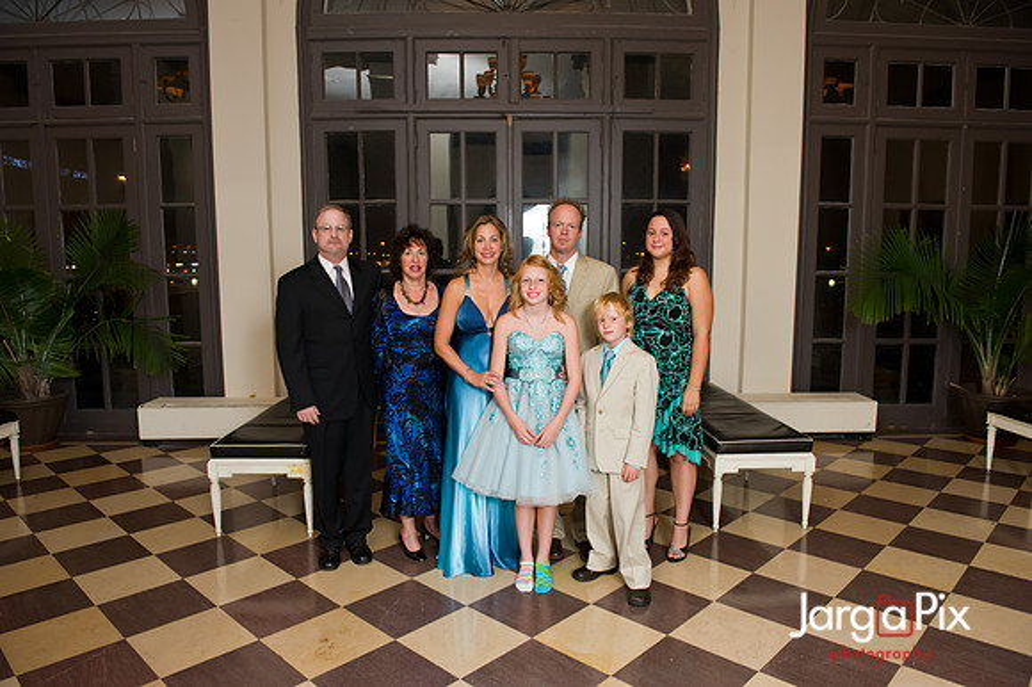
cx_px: 516
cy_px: 344
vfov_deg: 53.1
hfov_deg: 73.8
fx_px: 688
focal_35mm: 24
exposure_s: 1/125
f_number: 5.6
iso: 1600
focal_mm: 24
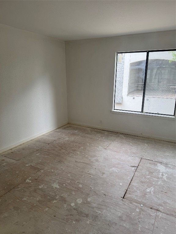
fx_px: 163
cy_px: 117
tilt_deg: -14.7
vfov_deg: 71.6
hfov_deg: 56.8
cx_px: 88
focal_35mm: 24
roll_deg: -1.0
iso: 100
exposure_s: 1/133
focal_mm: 6.76
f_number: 1.78
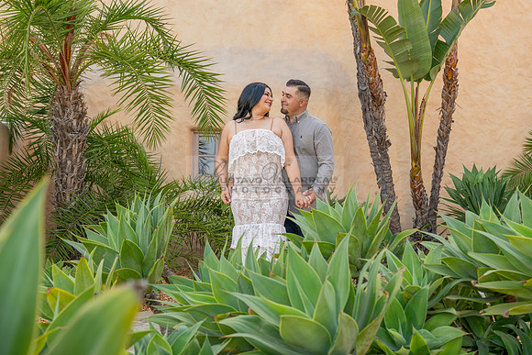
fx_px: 724
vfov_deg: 27.5
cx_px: 266
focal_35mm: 49
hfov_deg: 40.3
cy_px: 178
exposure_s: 1/200
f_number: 5.6
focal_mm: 49
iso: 200
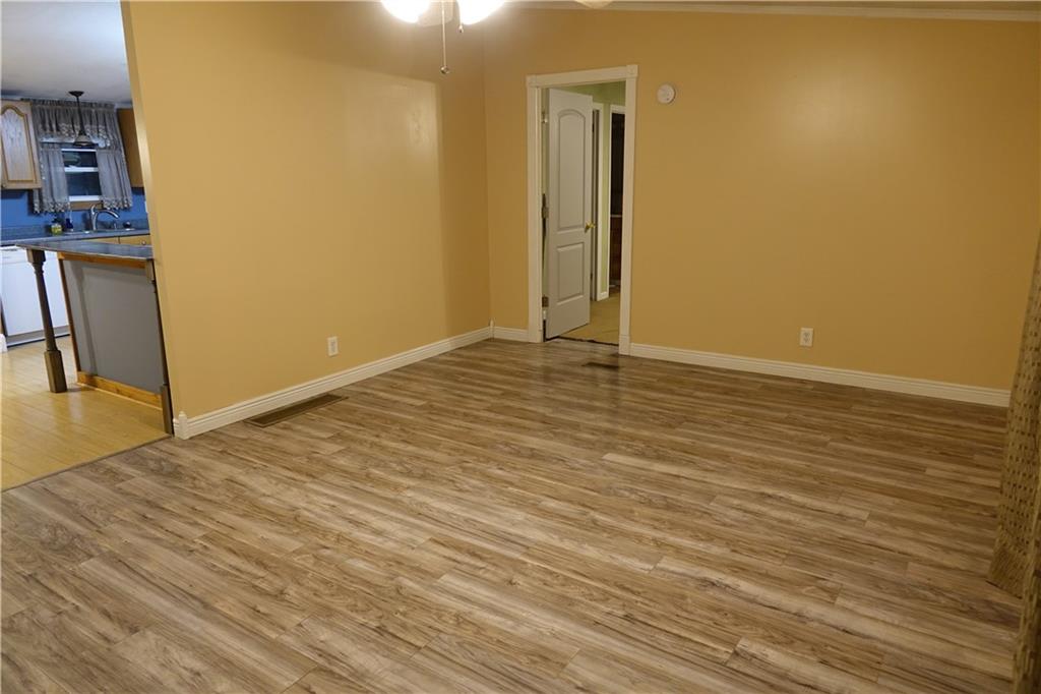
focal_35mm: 24
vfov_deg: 53.1
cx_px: 520
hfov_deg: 73.8
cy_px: 347
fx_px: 694
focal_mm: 8.8
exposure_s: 1/30
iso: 500
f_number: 2.8
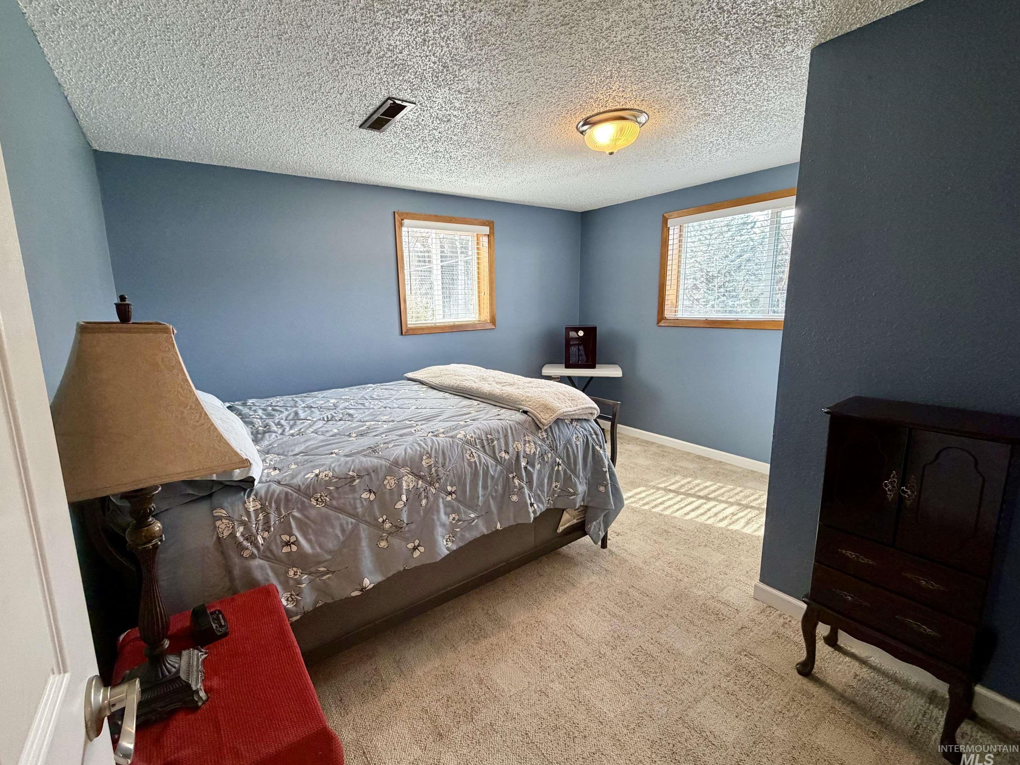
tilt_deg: -9.5
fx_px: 442
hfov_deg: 98.0
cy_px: 376
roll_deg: +1.7
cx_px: 474
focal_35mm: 15
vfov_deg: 81.7
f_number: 2.2
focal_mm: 2.22
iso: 200
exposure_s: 1/60
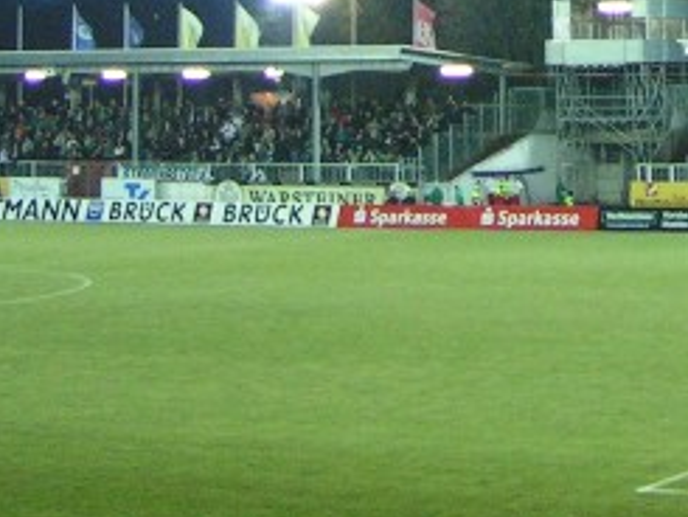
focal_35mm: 124
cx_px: 736
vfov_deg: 11.4
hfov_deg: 15.5
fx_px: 2466
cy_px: -309
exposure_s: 1/30
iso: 200
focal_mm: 5.8
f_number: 2.8
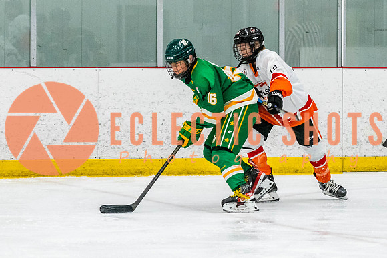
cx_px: 276
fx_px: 2913
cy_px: 145
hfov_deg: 7.6
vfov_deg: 5.1
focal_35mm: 271
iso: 1600
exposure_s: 1/640
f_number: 2.8
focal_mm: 105
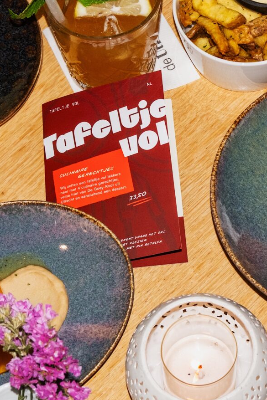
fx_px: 1168
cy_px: 215
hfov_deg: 13.0
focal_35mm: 105
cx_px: 218
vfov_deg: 19.5
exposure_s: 1/60
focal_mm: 24.2
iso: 500
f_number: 7.1
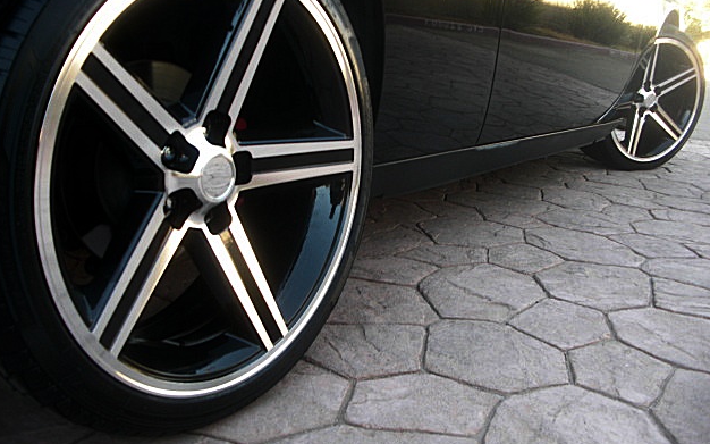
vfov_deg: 32.7
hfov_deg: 50.4
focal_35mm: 39
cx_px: 348
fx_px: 755
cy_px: 206
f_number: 2.8
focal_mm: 6.3
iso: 100
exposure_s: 1/60
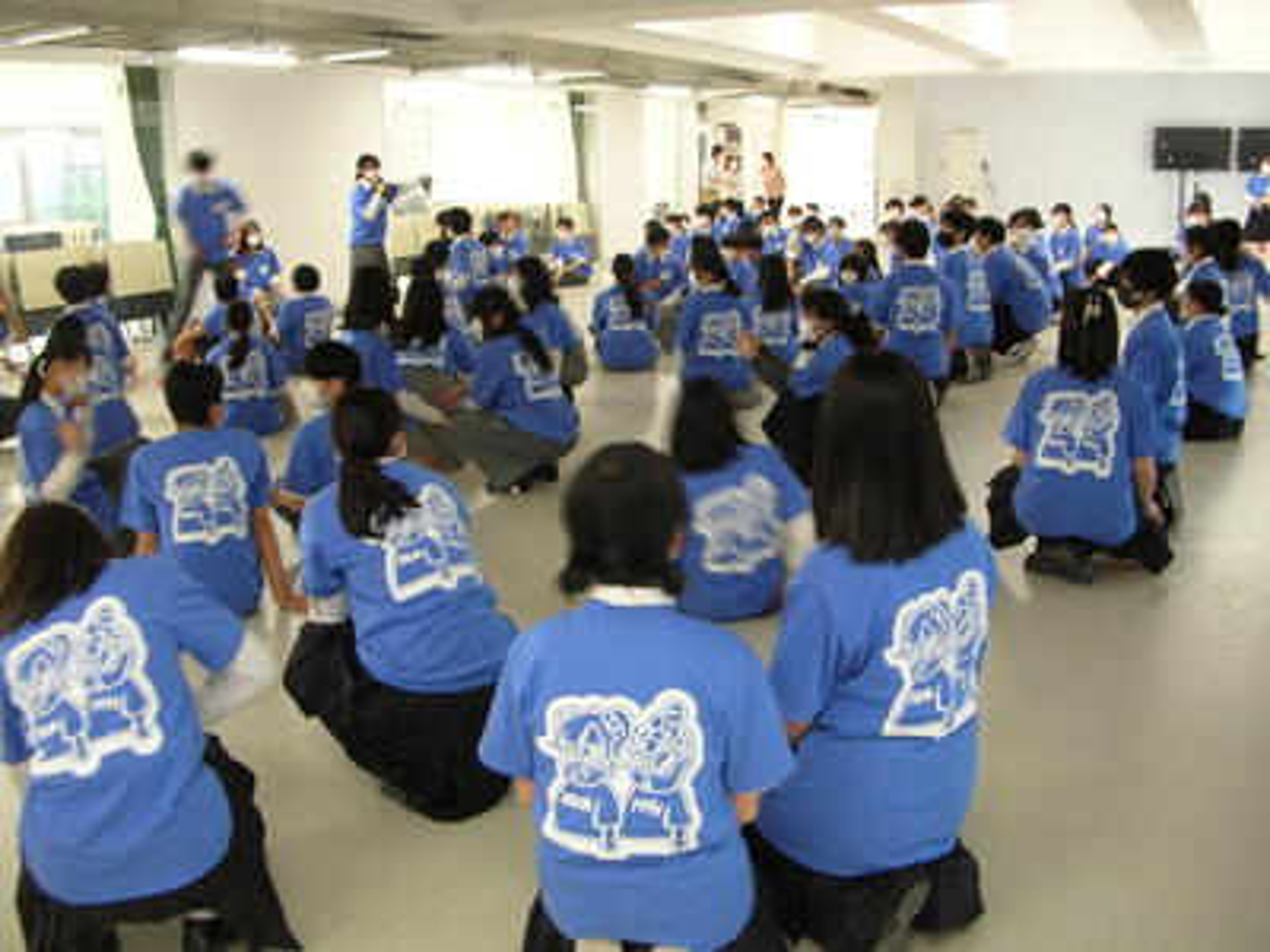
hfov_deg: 52.6
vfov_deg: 40.7
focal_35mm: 35
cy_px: 476
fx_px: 1284
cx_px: 635
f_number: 2.8
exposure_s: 1/5.9
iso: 66
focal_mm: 5.8
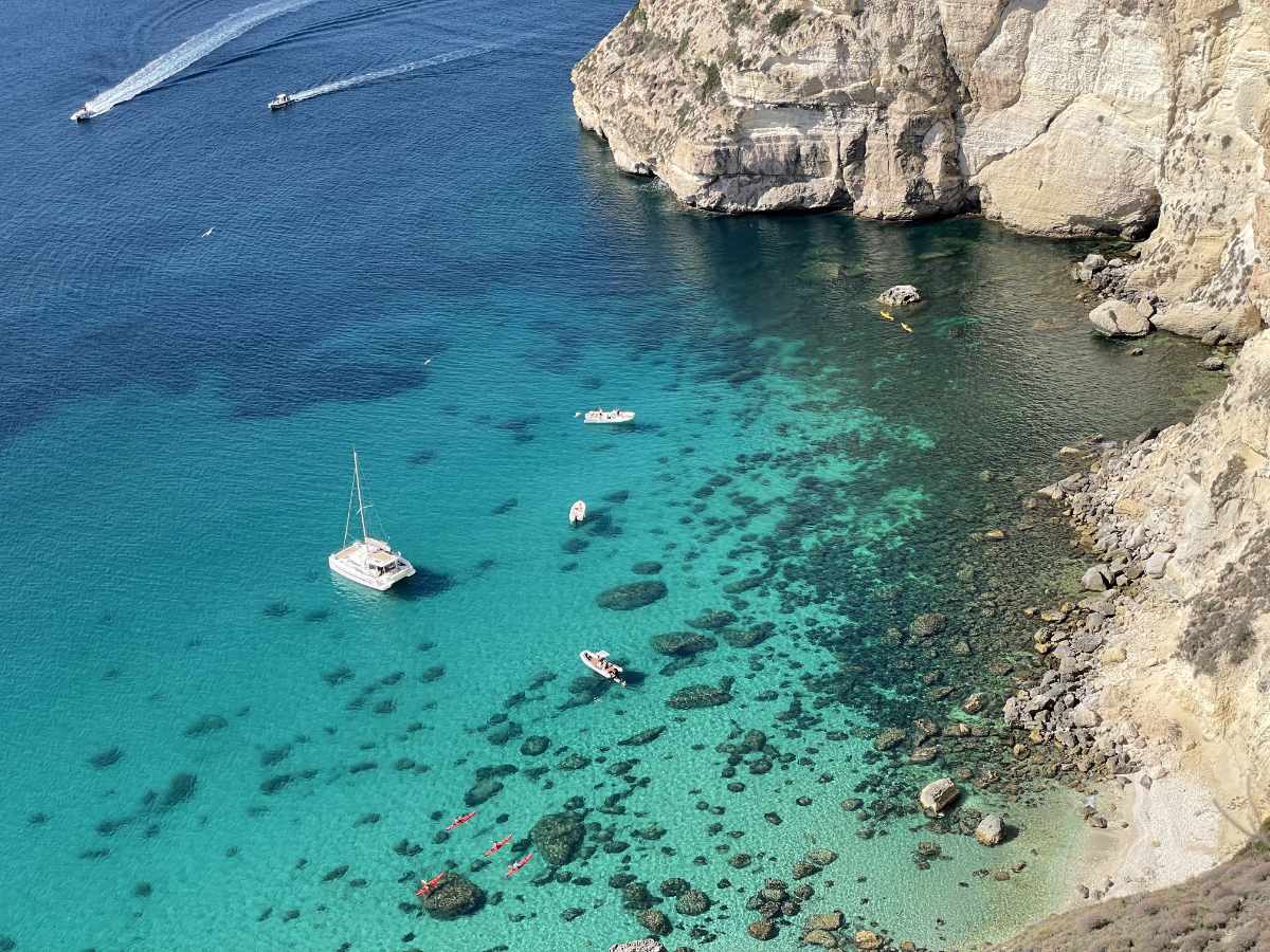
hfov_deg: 36.8
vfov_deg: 28.0
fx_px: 1908
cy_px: 476
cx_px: 635
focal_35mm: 52
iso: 25
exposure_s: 1/1115
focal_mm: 6
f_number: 2
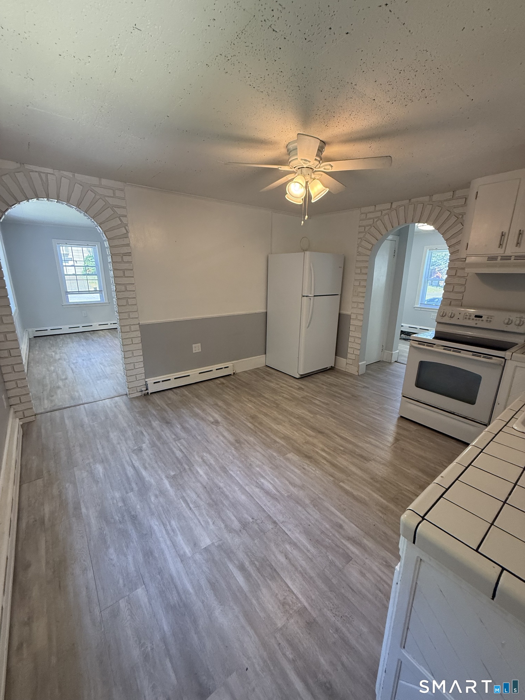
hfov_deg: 85.7
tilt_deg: -15.6
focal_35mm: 14
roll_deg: +0.1
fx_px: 283
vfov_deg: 102.1
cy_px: 350
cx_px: 262
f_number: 2.2
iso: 320
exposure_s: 1/120
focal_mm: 2.22
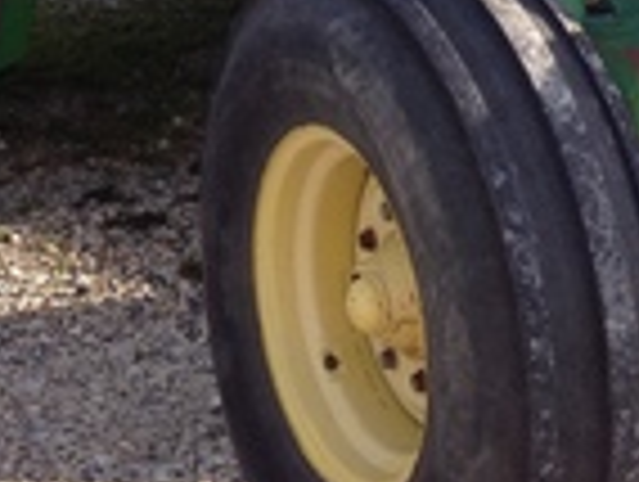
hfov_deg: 14.6
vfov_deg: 10.6
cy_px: -284
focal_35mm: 134
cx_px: 477
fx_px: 2478
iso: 50
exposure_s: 1/428
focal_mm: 4.28
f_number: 2.4
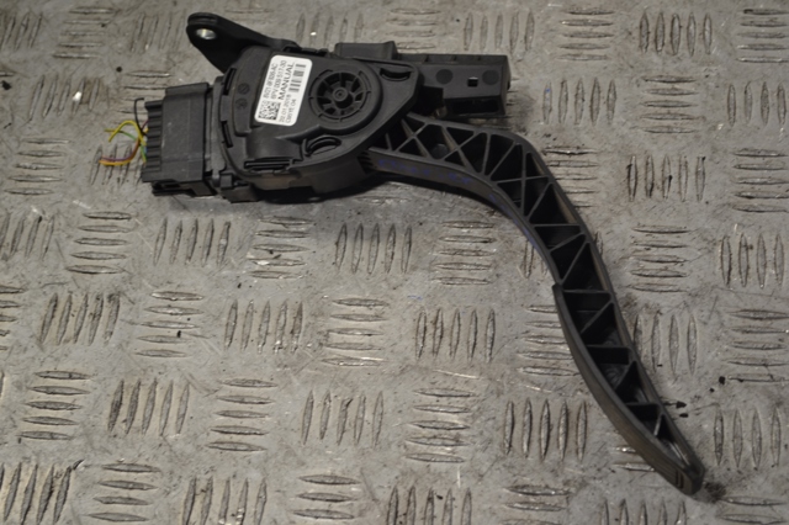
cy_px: 262
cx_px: 394
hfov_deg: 29.9
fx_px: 1479
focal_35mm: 68
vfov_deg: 20.1
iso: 100
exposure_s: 1/30
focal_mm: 45
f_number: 5.3
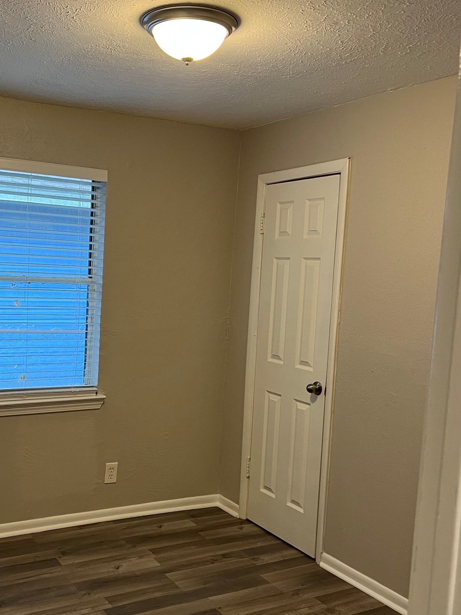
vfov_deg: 48.9
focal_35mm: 38
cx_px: 134
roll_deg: -2.5
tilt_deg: -4.7
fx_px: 675
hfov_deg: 37.1
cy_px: 335
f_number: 1.5
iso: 100
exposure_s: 1/60
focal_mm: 5.7
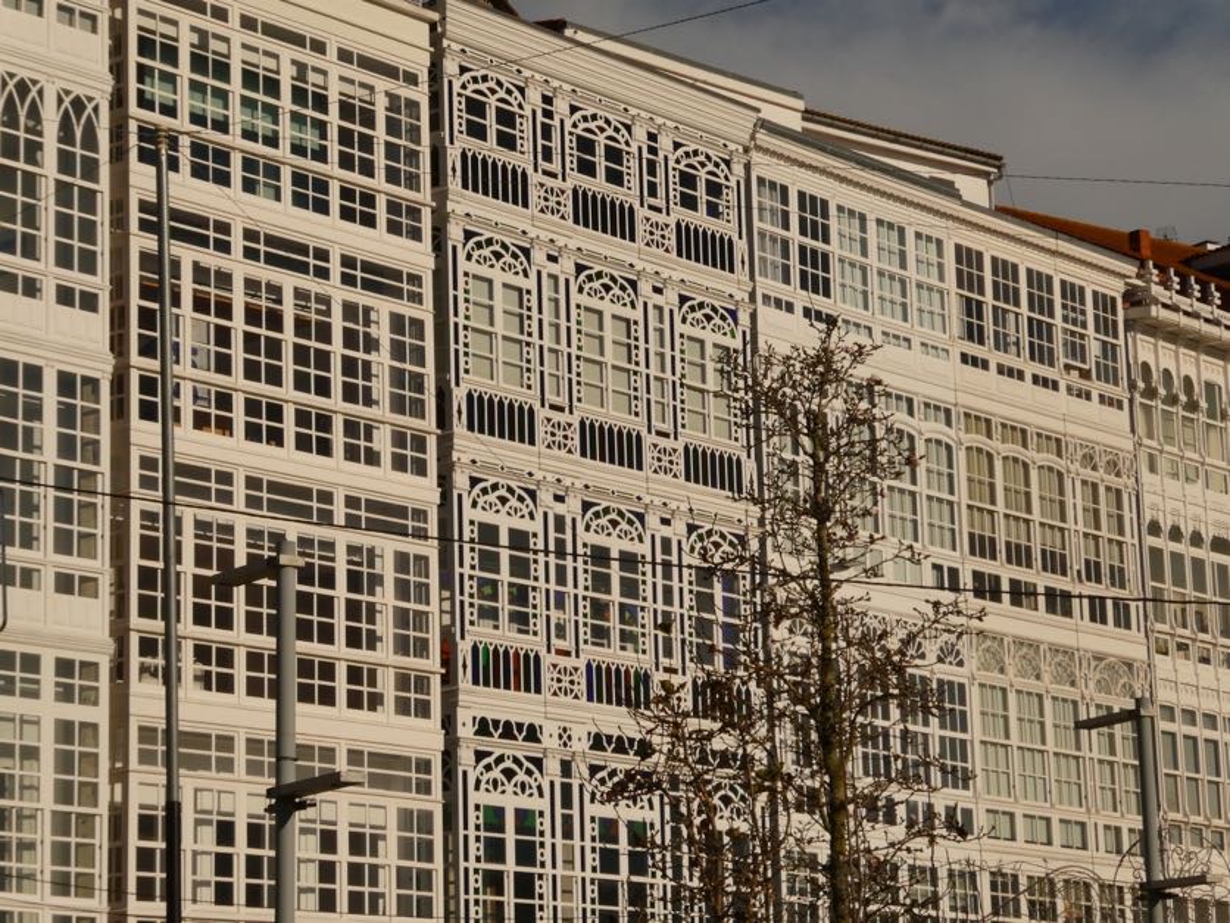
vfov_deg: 15.1
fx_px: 3482
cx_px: 615
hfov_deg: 20.0
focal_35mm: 98
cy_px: 462
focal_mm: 17.5
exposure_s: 1/1000
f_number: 8
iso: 80
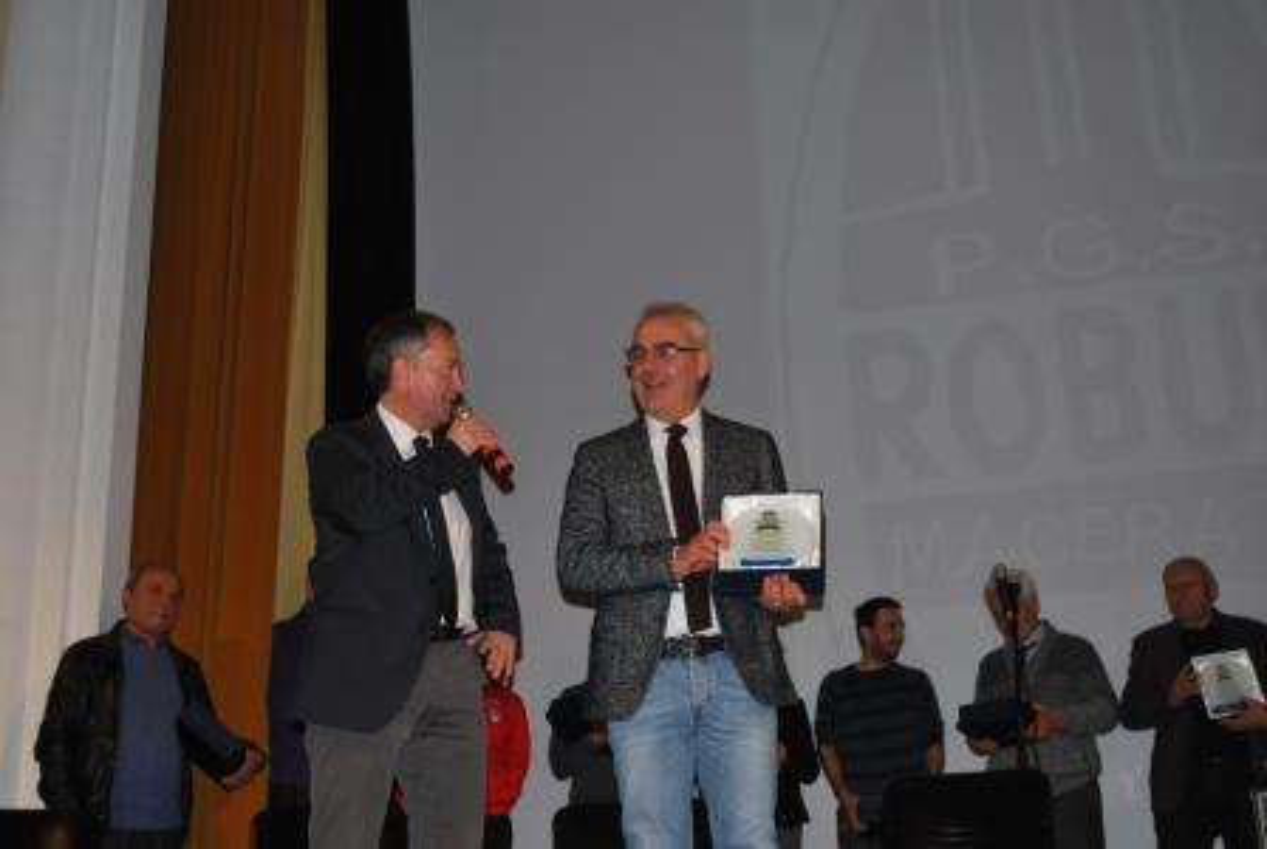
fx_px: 1692
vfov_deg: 28.2
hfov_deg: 41.1
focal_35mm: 48
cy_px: 424
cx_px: 634
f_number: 5
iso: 200
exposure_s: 1/60
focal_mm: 32
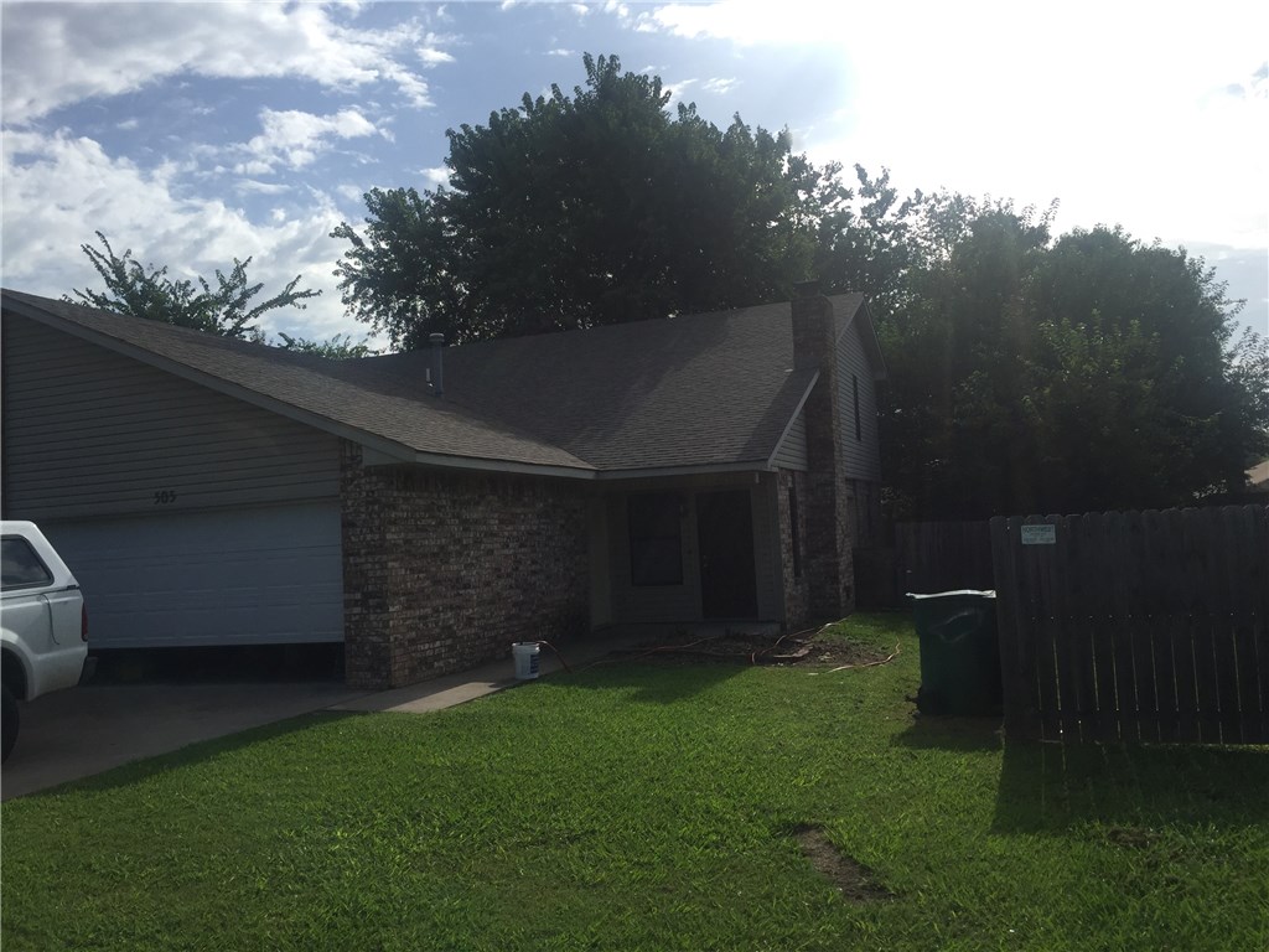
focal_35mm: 29
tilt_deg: +3.8
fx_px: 1063
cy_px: 476
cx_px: 634
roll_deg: +1.4
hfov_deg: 61.7
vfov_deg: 48.2
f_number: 2.2
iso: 32
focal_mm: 4.15
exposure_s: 1/3049
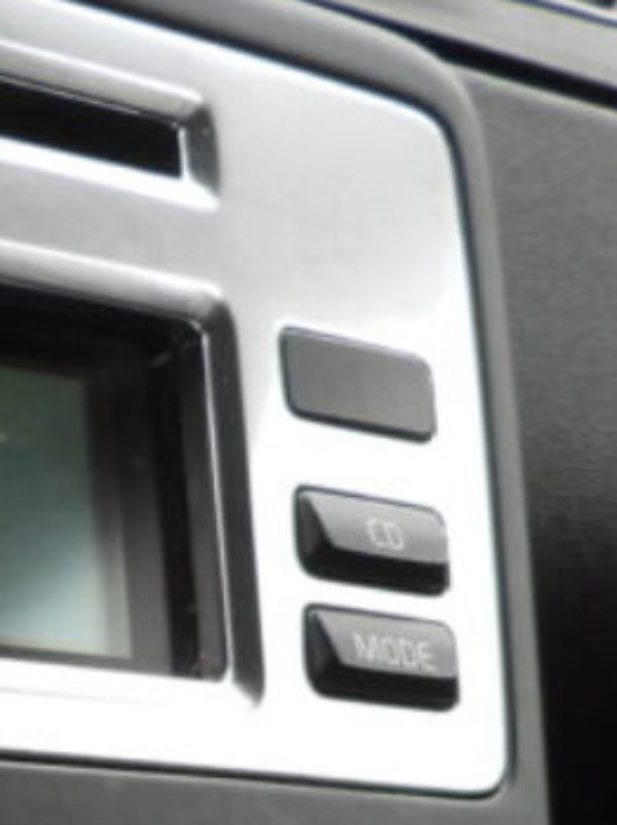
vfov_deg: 16.3
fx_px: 2617
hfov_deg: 12.4
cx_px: -452
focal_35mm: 110
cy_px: 1238
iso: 100
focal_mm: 4.3
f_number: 2.8
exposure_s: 1/100
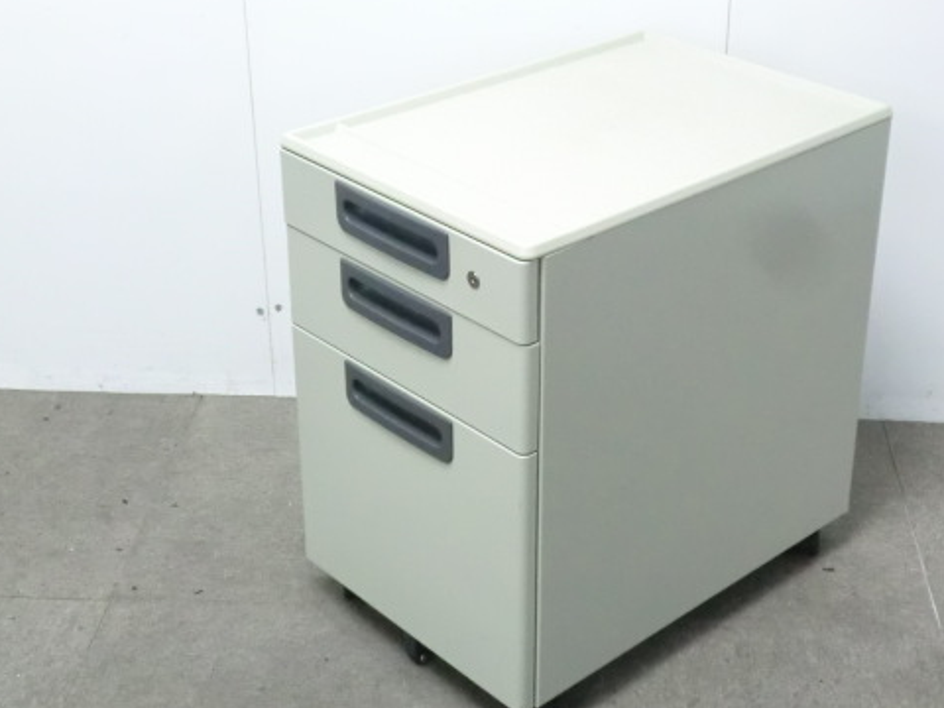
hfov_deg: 32.1
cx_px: 570
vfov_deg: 24.4
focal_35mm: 60
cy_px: 269
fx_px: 1636
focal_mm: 8.2
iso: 800
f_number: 4.3
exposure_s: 1/25
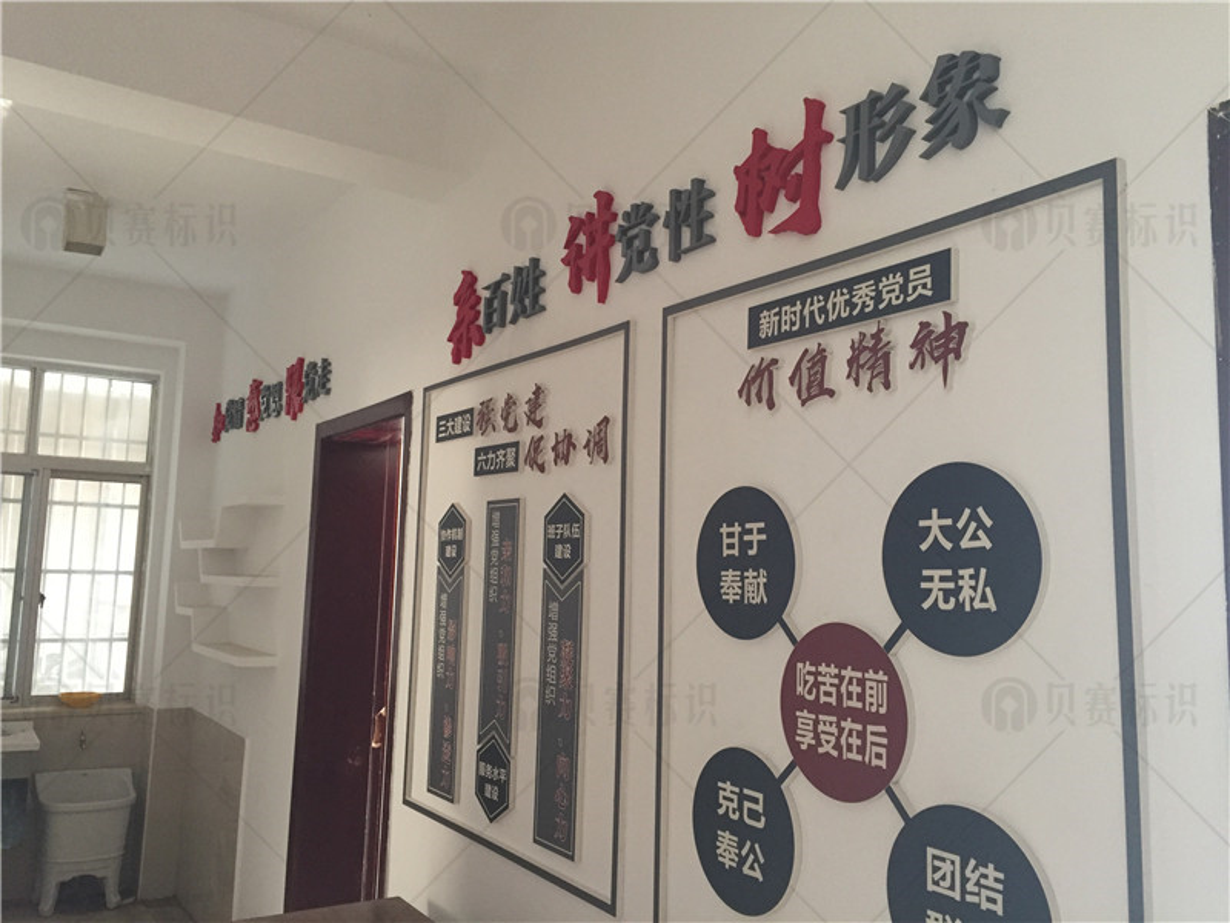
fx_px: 1030
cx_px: 615
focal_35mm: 29
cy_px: 462
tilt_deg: +7.0
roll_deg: -2.7
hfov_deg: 61.7
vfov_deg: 48.2
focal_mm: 4.15
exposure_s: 1/33
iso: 200
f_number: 2.2
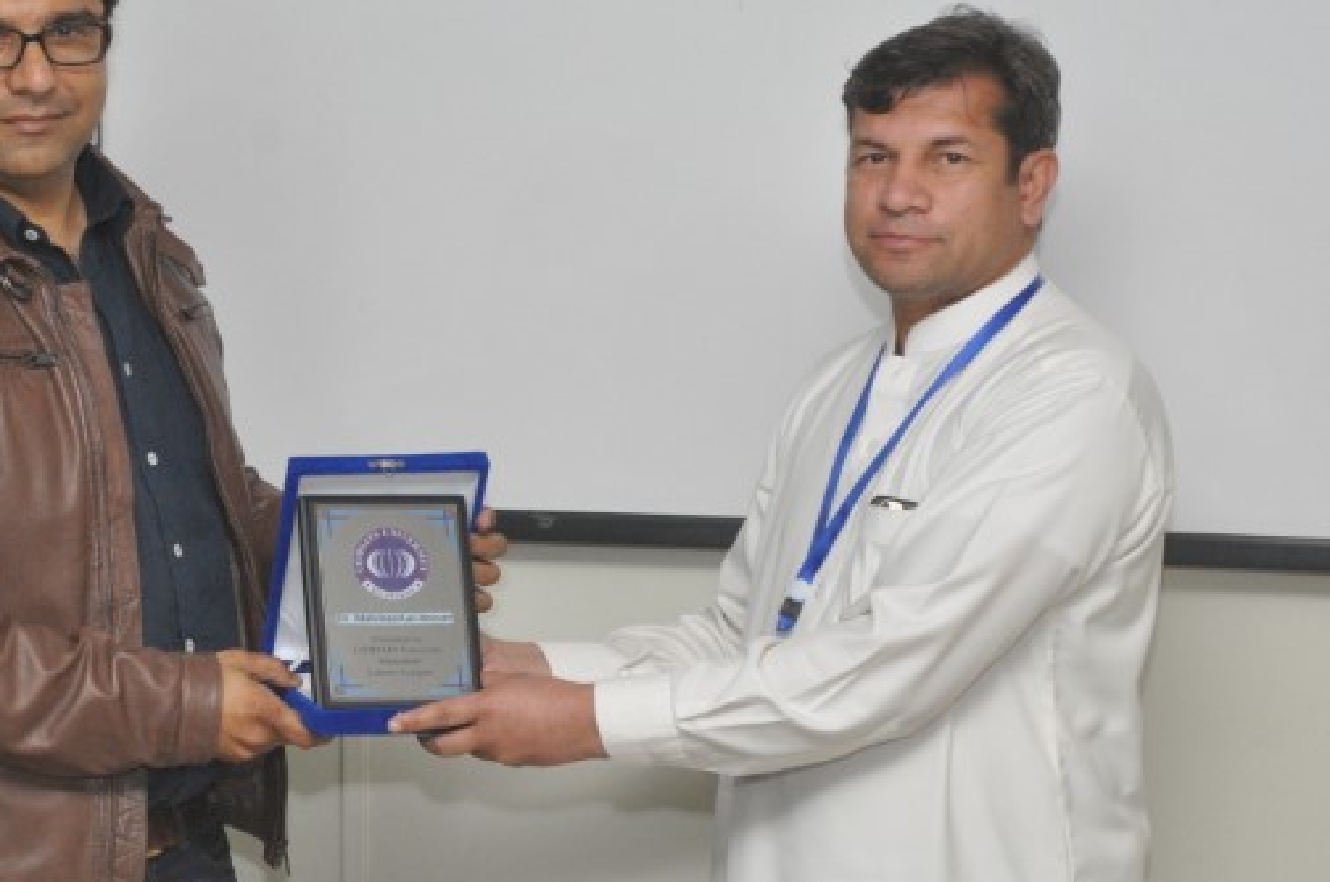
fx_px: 4130
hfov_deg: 18.2
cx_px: 426
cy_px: 372
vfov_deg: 12.2
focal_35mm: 112
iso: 2000
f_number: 7.1
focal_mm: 52
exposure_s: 1/60
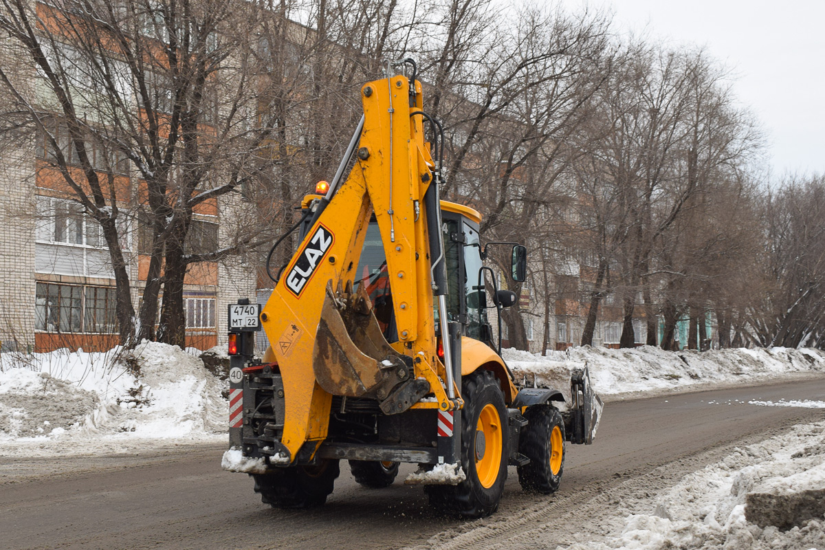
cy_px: 275
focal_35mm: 44
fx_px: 997
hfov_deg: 45.0
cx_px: 412
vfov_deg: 30.8
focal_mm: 29
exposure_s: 1/125
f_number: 6.3
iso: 400
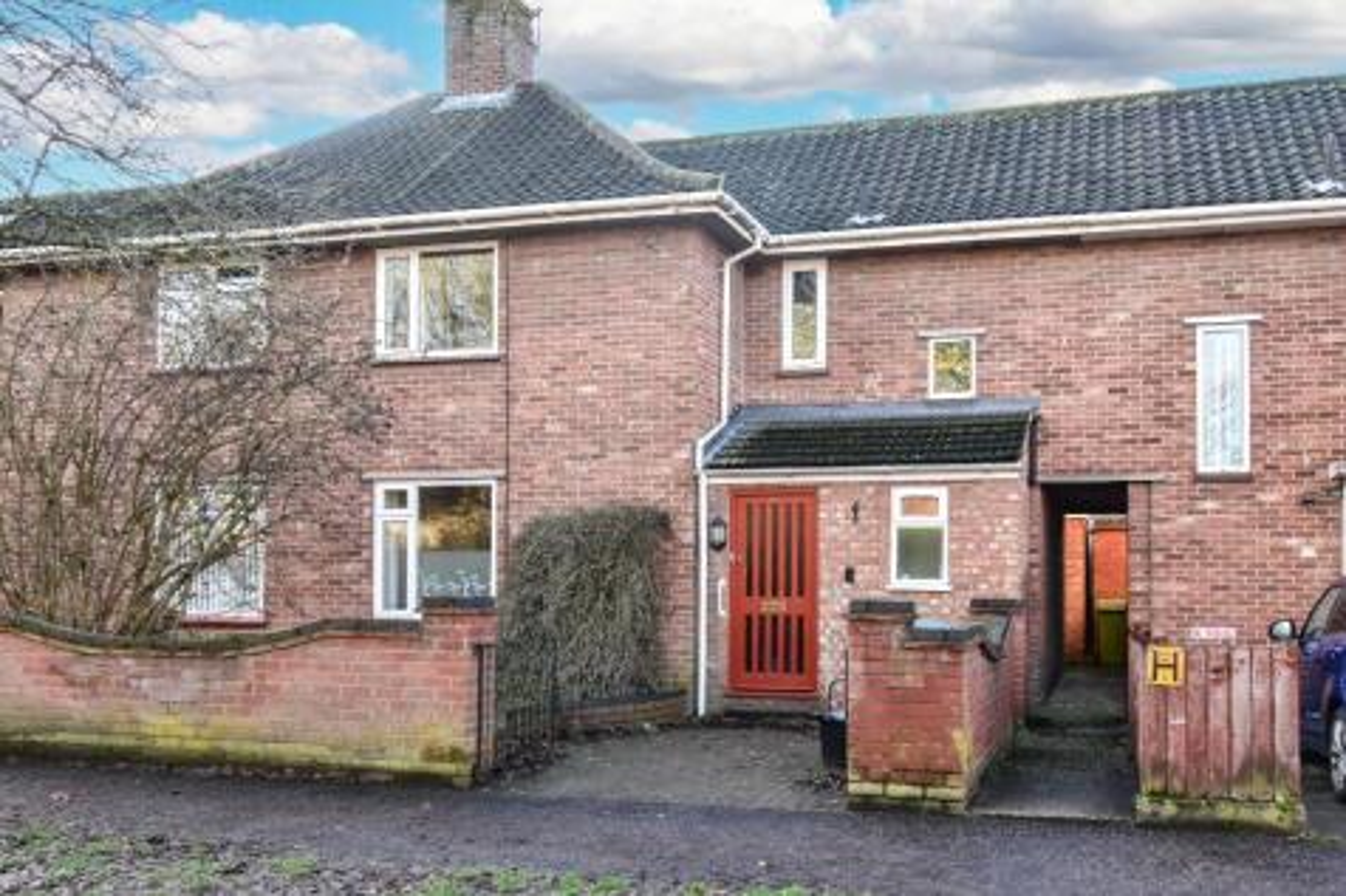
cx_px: 673
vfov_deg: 43.6
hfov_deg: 61.9
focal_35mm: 30
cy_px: 448
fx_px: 1121
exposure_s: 1/60
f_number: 8
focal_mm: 20
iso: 400
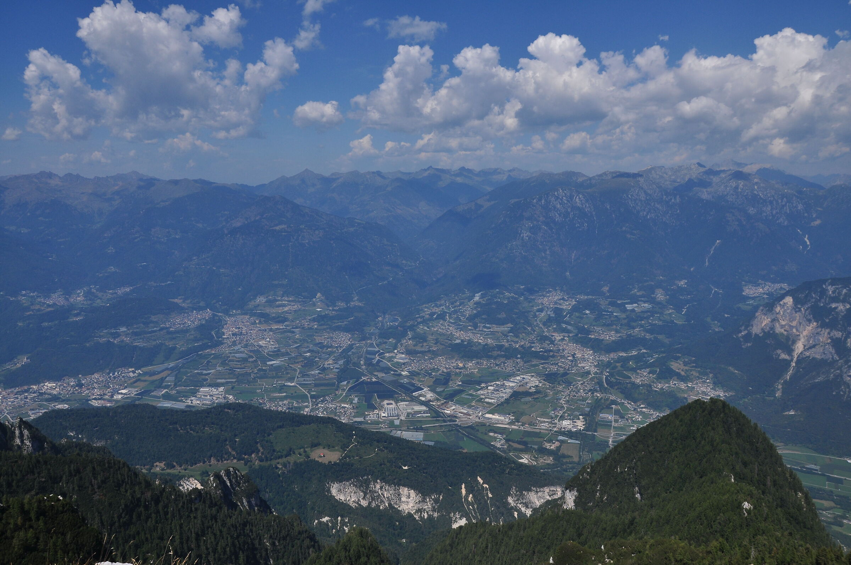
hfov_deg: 67.4
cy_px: 282
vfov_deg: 47.8
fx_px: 637
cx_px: 426
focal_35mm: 27
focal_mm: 18
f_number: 8
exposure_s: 1/2000
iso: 200
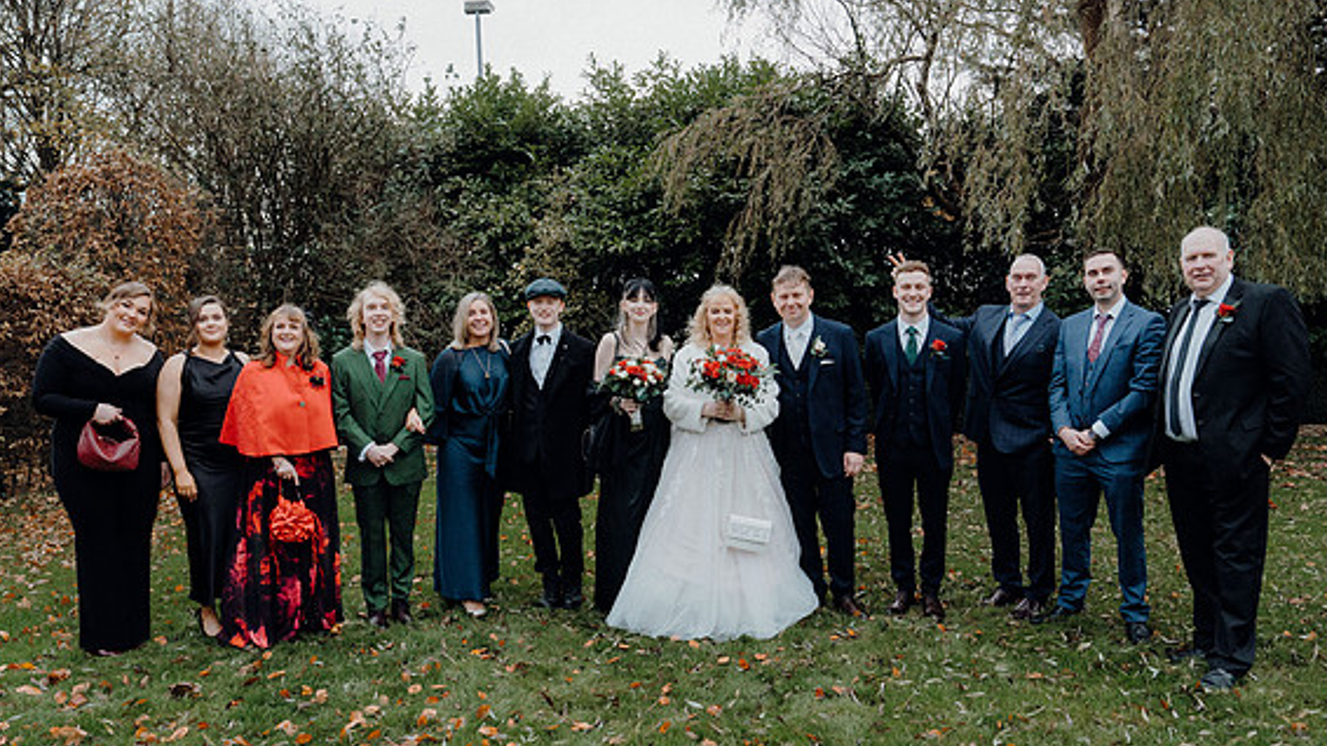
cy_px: 438
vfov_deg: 40.0
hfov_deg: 66.1
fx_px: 1020
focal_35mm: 29
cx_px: 671
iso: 3200
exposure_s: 1/250
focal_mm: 27
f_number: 5
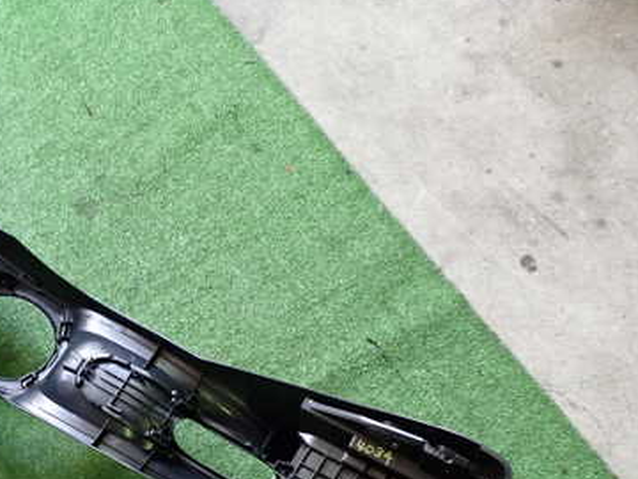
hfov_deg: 36.6
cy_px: 390
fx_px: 922
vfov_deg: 28.4
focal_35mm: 50
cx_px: 108
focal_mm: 5.4
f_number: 2.3
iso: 320
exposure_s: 1/30
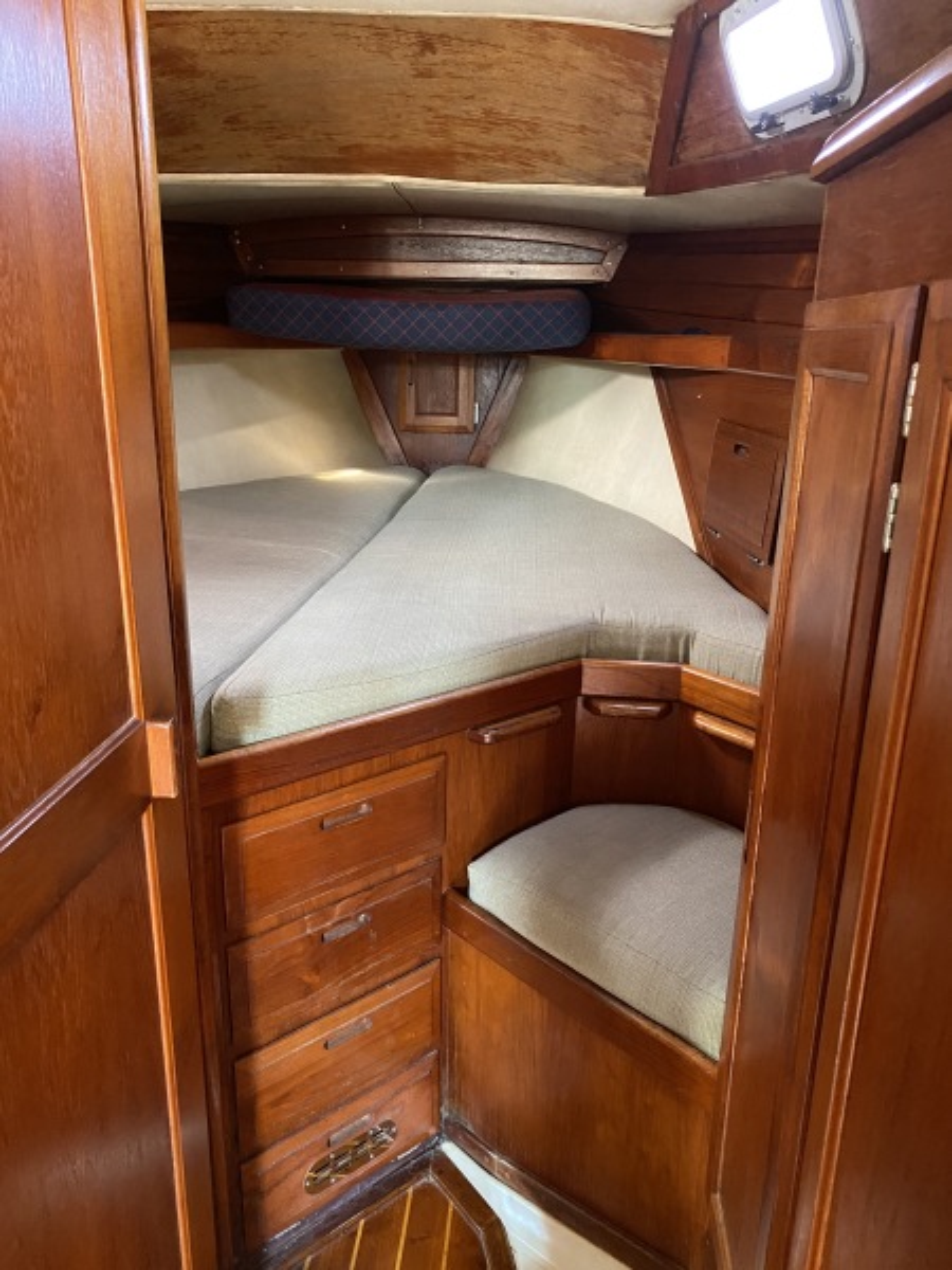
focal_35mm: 26
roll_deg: +2.1
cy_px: 635
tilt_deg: -15.1
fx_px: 953
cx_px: 476
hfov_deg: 53.1
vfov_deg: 67.3
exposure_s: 1/32
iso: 640
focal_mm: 4.25
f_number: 1.8
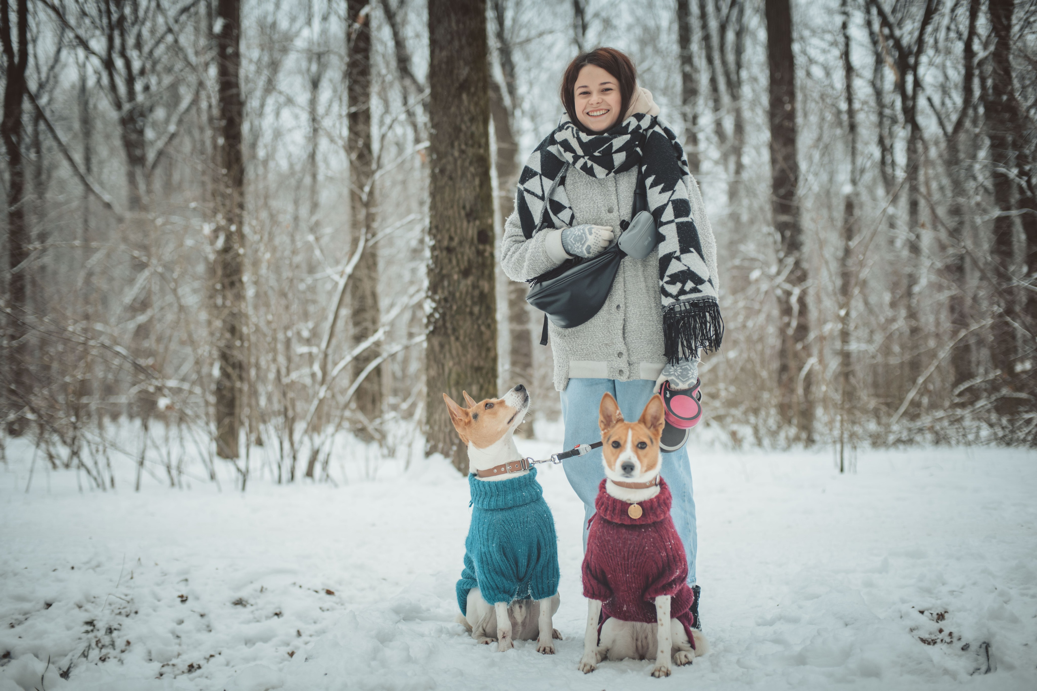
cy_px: 346
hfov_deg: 39.6
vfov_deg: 27.0
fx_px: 1440
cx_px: 518
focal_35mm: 50
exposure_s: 1/250
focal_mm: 50
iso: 125
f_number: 2.5
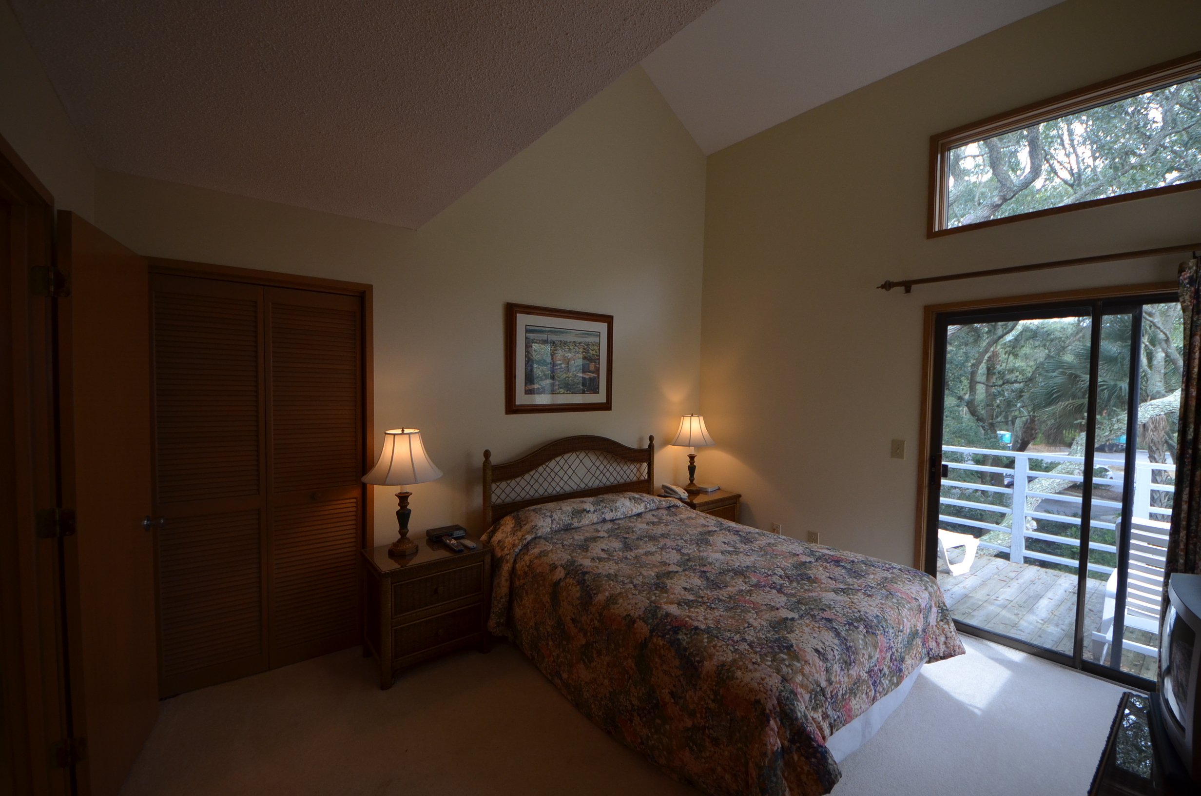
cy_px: 398
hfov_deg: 103.4
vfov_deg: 80.0
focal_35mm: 14
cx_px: 600
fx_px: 474
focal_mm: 9.5
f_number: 4.8
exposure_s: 1/100
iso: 400
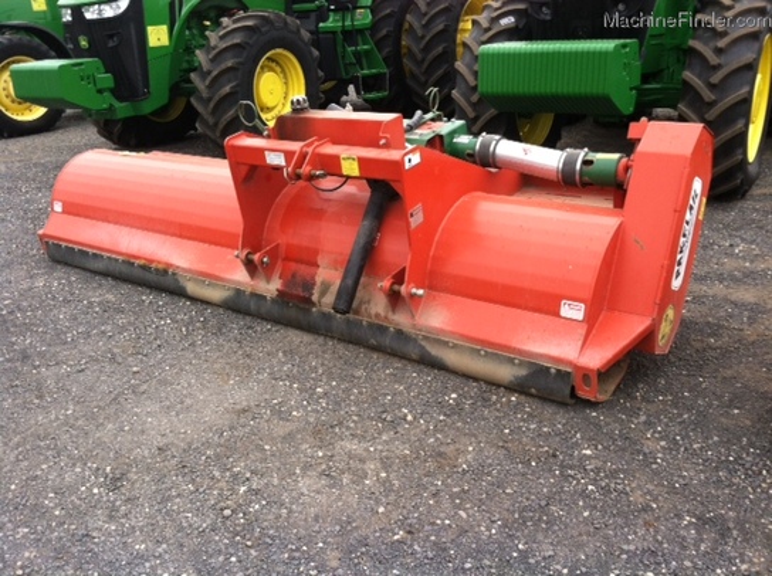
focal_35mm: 35
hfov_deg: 52.7
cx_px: 386
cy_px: 288
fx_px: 779
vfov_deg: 40.6
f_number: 2.8
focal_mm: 3.85
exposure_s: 1/130
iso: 80
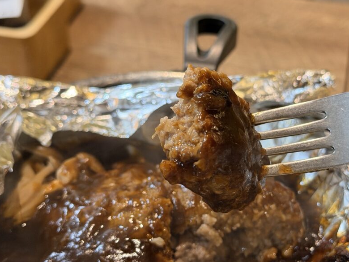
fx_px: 635
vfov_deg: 23.3
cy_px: 141
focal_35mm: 63
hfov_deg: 30.7
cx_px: 203
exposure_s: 1/120
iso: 250
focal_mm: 6.76
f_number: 1.78
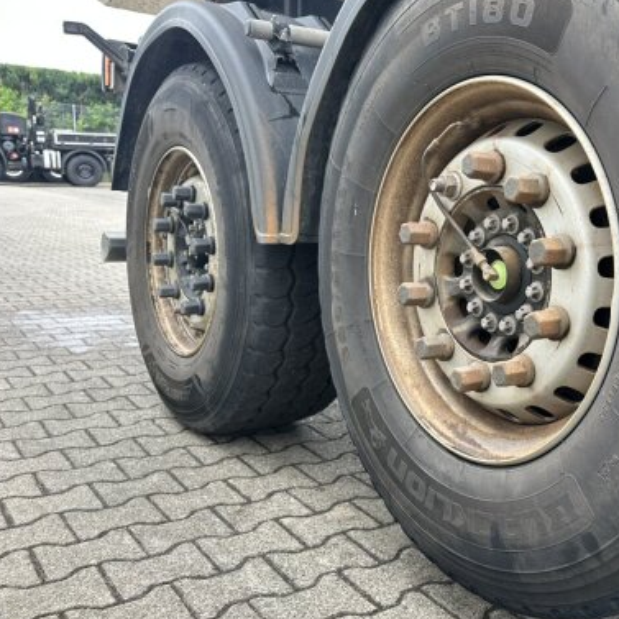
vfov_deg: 46.0
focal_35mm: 36
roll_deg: -0.9
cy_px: 322
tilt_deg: -8.4
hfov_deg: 44.2
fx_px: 728
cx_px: 479
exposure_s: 1/121
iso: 80
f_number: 1.78
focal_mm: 6.86
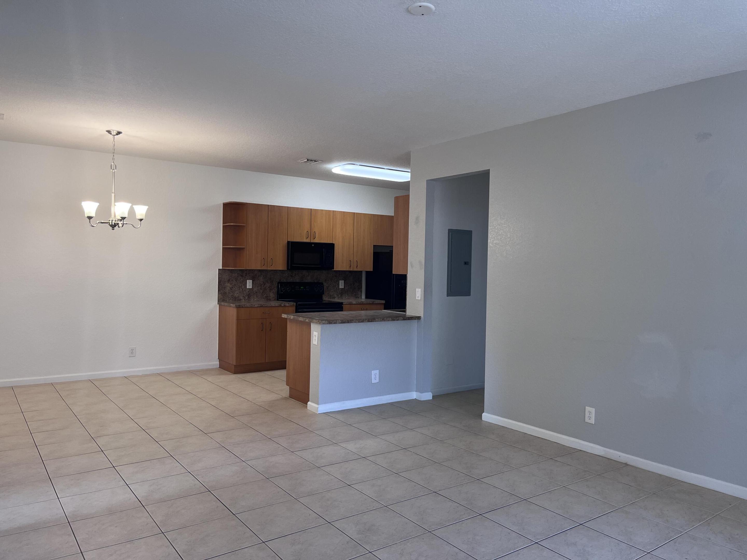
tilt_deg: -1.4
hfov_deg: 67.3
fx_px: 561
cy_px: 280
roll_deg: -0.7
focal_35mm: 26
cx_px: 374
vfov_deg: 53.1
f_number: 1.6
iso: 100
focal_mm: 5.1
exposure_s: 1/120
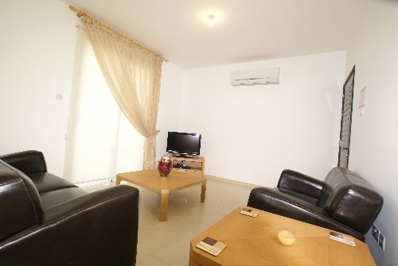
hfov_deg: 94.9
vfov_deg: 72.2
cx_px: 199
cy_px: 133
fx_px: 183
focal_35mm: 16
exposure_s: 1/60
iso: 200
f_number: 5.6
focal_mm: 11
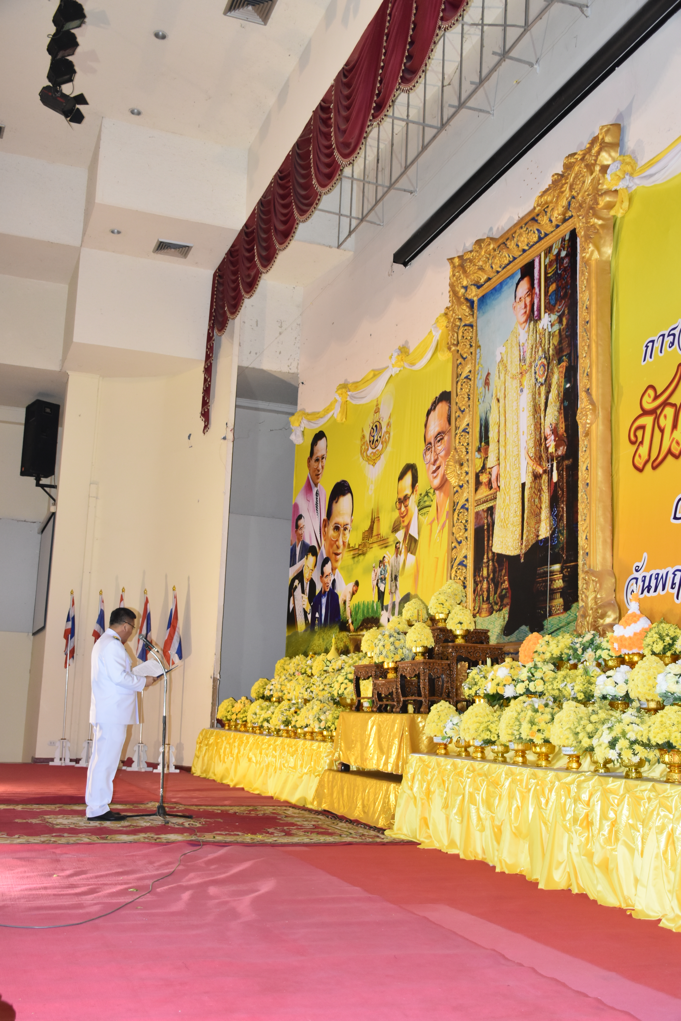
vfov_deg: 53.1
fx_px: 1021
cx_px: 340
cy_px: 510
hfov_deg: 36.9
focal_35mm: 36
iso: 800
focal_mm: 24
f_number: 5
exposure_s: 1/100
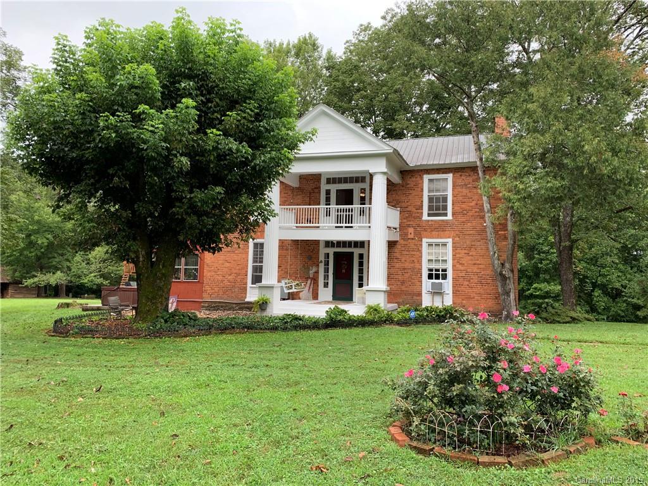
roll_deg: -2.0
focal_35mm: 26
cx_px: 324
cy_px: 243
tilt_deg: +7.9
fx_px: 487
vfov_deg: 53.1
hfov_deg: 67.3
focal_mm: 4.25
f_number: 1.8
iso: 25
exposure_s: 1/122
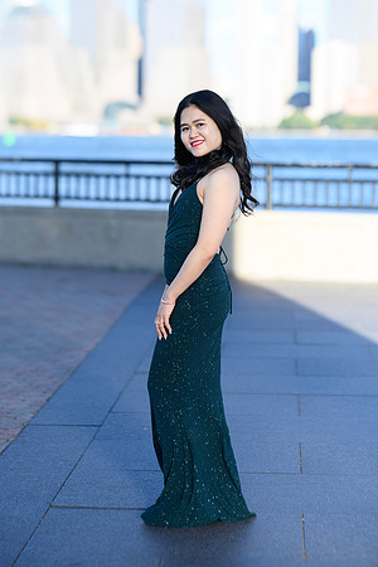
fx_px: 1339
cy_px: 284
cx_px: 189
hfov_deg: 16.1
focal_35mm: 85
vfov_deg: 23.9
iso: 250
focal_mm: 85
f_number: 2
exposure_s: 1/3200
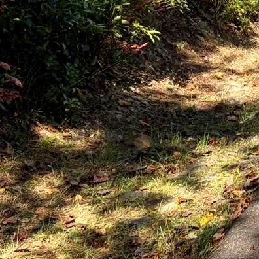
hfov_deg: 12.1
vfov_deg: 13.5
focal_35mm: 119
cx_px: 601
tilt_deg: +0.9
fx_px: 1007
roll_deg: +0.5
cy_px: -170
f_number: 1.6
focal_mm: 5.96
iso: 50
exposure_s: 1/1239
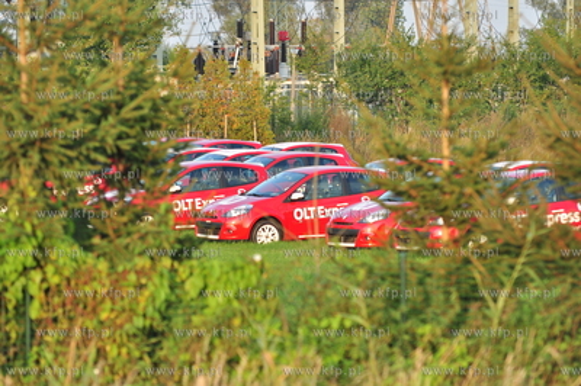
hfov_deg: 9.5
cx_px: 290
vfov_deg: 6.3
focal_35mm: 218
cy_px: 193
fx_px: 3507
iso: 200
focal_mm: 145
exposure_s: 1/640
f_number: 3.2
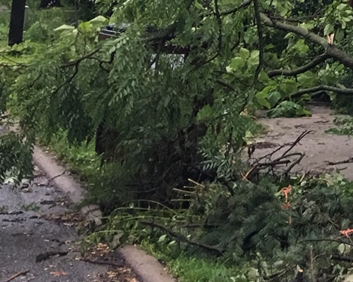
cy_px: -230
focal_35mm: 121
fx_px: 1263
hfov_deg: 13.9
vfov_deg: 11.7
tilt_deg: +13.1
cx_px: 662
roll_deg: -1.4
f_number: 2.2
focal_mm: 4.15
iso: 25
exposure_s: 1/15
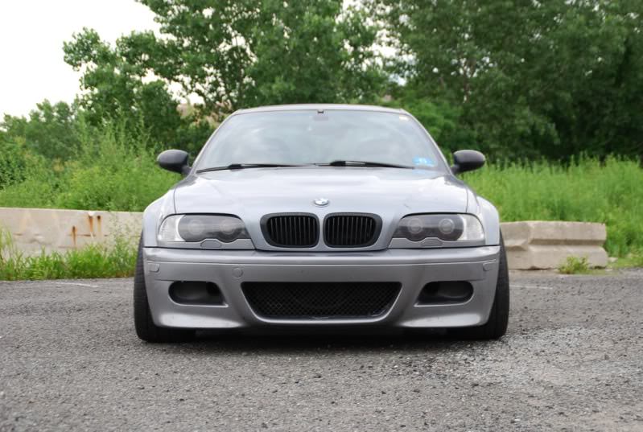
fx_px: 1128
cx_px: 322
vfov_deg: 21.7
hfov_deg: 31.8
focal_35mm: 63
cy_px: 216
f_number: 4.5
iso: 200
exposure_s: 1/80
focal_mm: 42
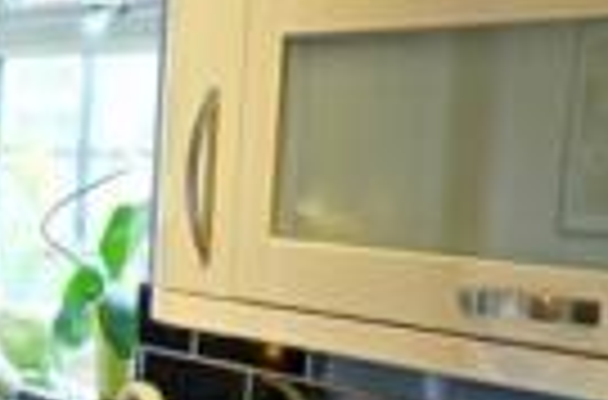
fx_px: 1969
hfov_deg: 16.6
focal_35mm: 117
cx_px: -171
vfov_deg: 11.0
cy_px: 652
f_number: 3.5
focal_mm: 16
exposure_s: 1/10
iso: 320
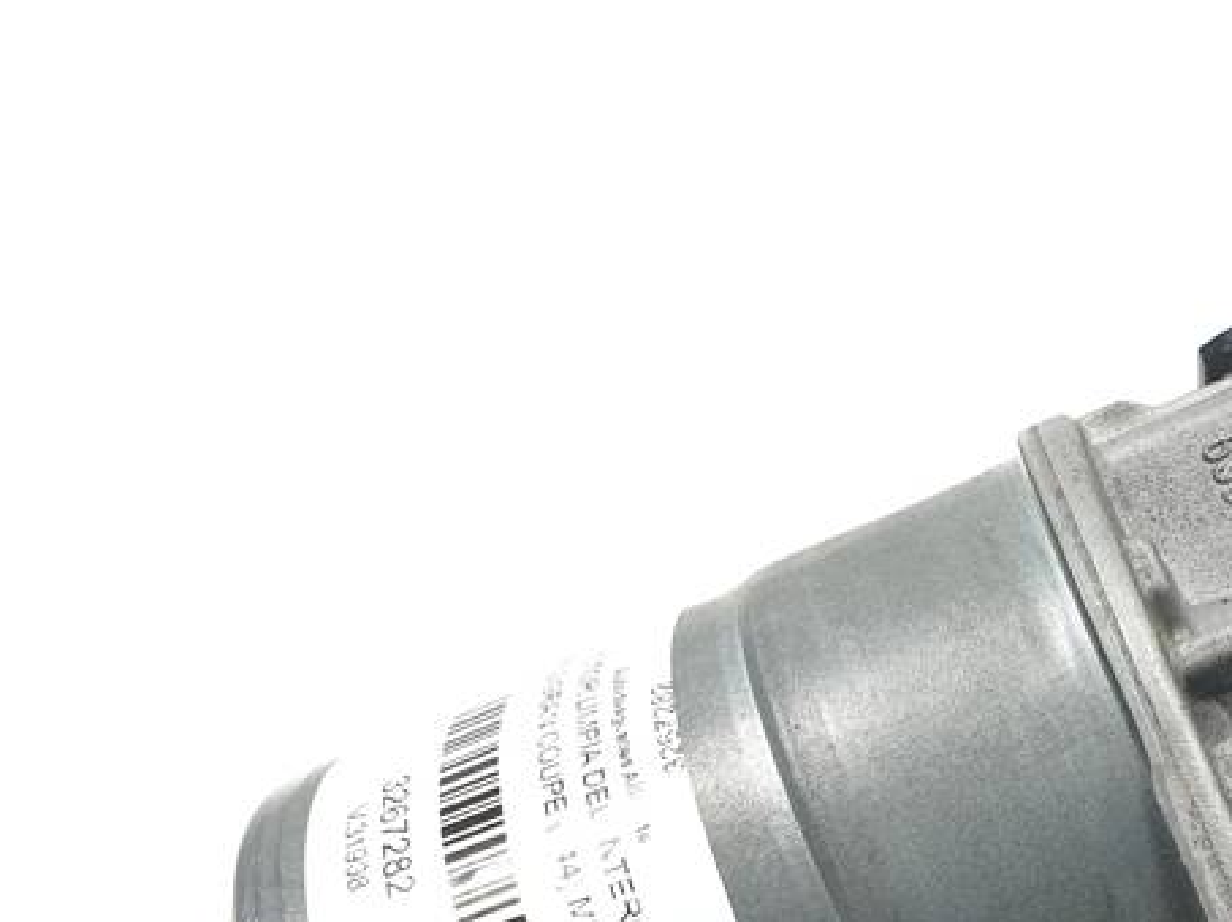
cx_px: 1237
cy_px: 930
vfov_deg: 25.2
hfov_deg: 32.2
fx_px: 1956
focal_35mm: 55
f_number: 2.4
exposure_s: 1/148
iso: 50
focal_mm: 4.3
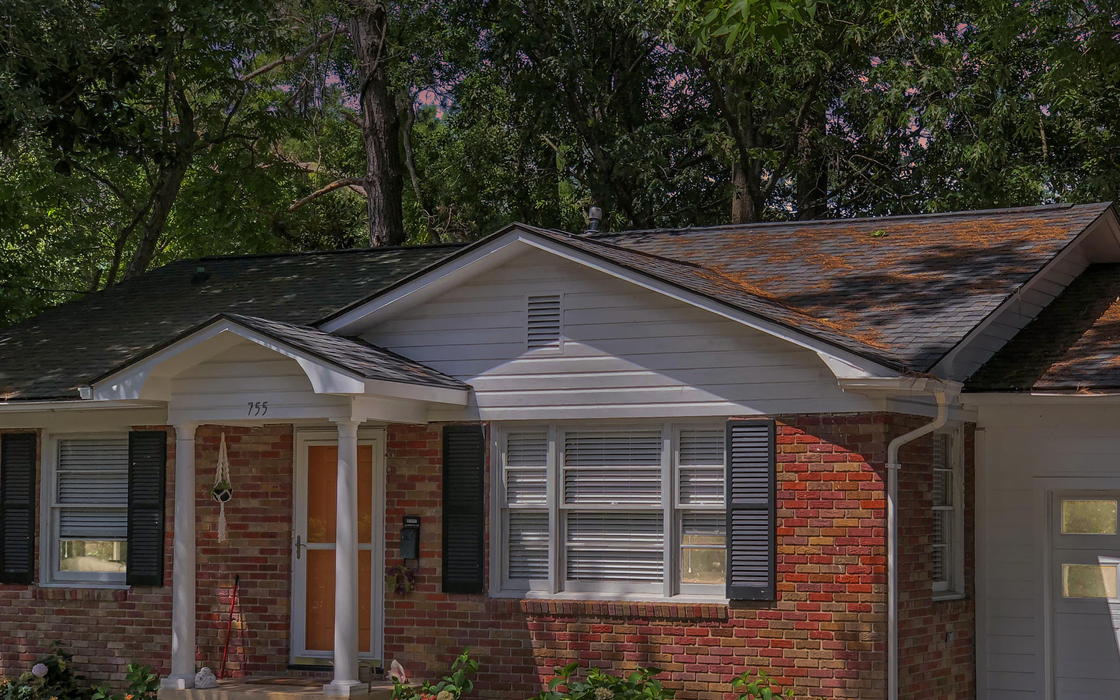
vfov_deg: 18.8
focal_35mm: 69
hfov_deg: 29.7
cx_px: 686
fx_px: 2106
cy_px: 435
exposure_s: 1/289
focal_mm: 6
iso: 16
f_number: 2.4
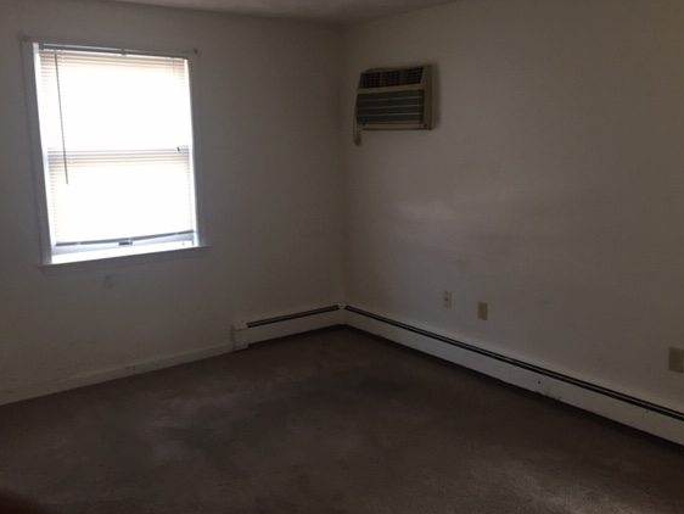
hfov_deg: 55.3
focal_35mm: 33
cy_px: 252
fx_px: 652
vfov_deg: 43.0
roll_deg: +0.8
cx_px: 349
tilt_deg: -9.2
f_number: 2.2
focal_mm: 4.15
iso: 125
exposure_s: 1/30
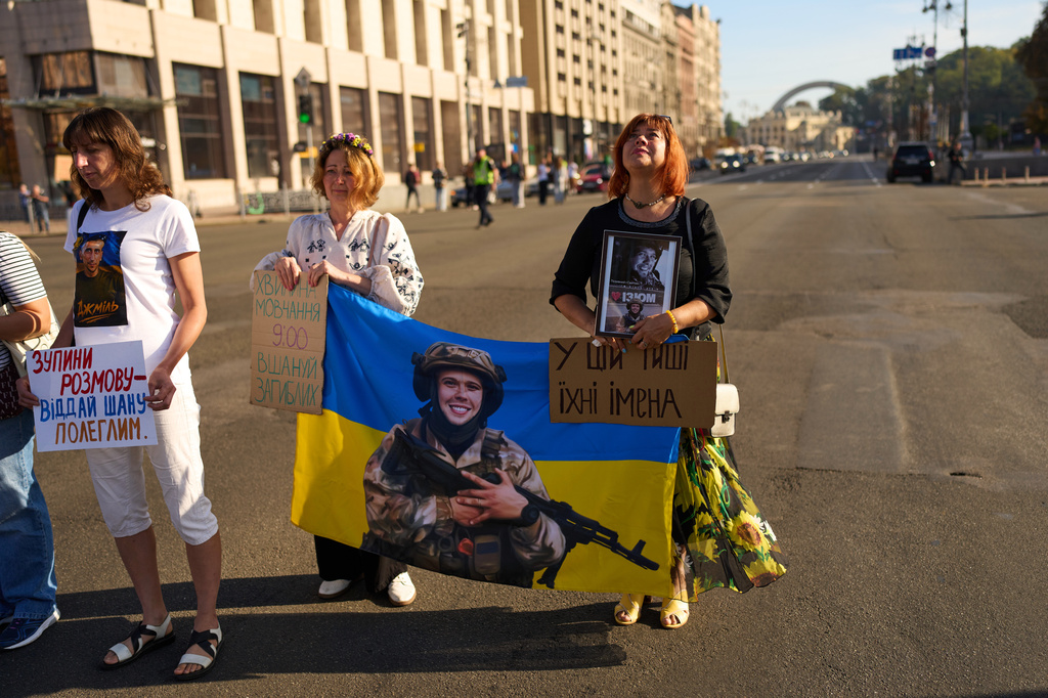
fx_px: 1019
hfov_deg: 54.4
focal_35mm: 35
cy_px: 349
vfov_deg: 37.8
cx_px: 524
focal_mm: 35
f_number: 2
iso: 200
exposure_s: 1/5000
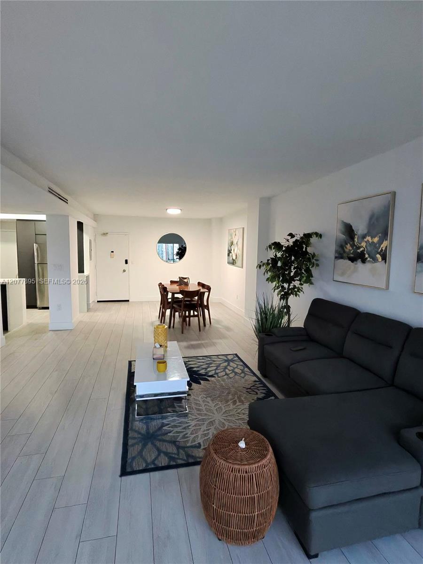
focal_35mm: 13
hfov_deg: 89.9
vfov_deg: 106.2
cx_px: 212
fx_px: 212
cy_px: 282
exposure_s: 1/59.9
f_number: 2.2
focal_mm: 2.24
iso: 1441
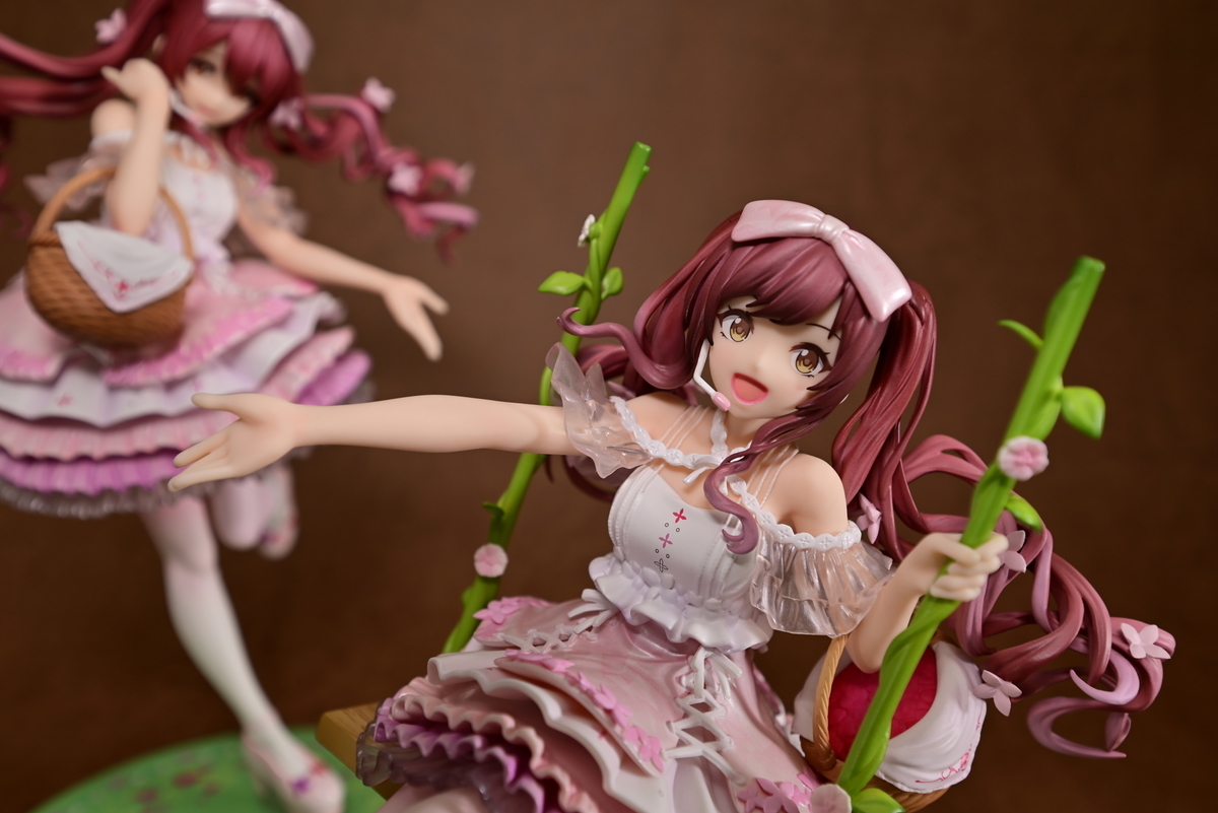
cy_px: 406
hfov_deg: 61.9
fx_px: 1015
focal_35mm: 30
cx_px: 609
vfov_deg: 43.6
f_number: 6.3
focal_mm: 30
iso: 100
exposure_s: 1/1.3
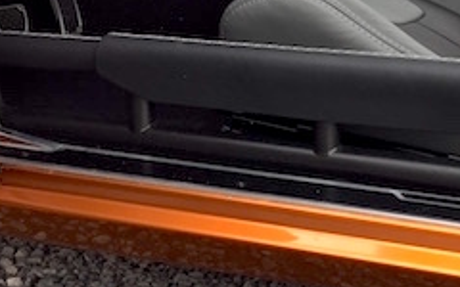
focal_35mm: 82
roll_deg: -0.9
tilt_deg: -5.7
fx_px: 1028
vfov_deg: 15.4
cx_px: 355
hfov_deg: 24.9
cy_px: -55
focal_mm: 4.15
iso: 32
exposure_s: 1/187
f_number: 2.2
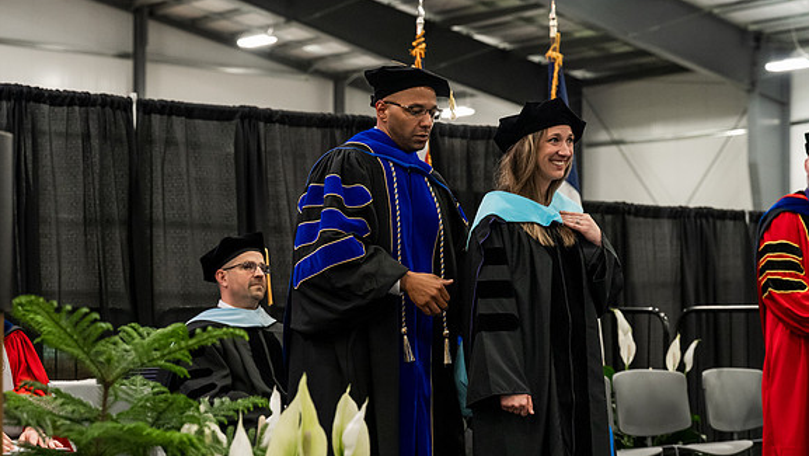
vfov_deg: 15.1
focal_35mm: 80
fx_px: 1717
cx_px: 405
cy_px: 269
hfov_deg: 26.5
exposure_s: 1/250
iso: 6400
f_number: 5
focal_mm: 76
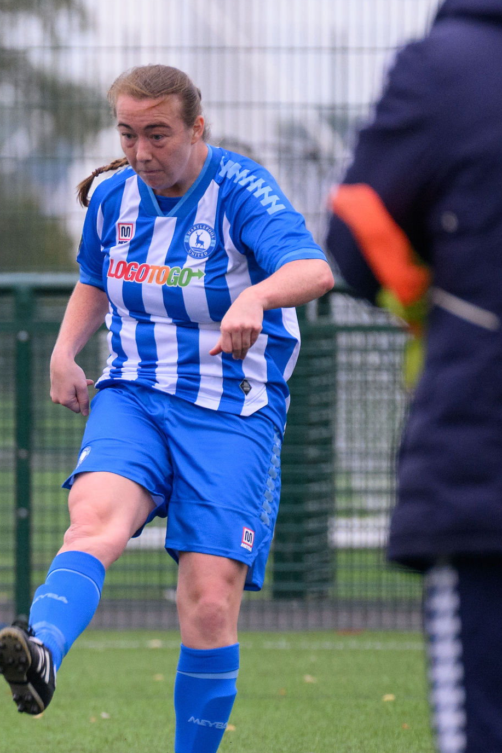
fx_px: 21381
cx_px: -156
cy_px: 567
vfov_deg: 2.0
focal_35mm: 1022
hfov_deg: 1.3
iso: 1100
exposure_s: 1/1250
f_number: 5.3
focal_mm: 320
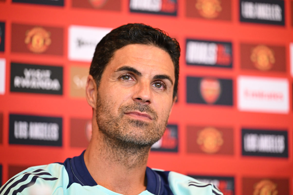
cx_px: 146
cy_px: 98
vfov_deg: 9.5
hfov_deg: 14.2
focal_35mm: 145
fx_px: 1180
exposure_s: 1/400
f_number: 2.8
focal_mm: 145
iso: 3200
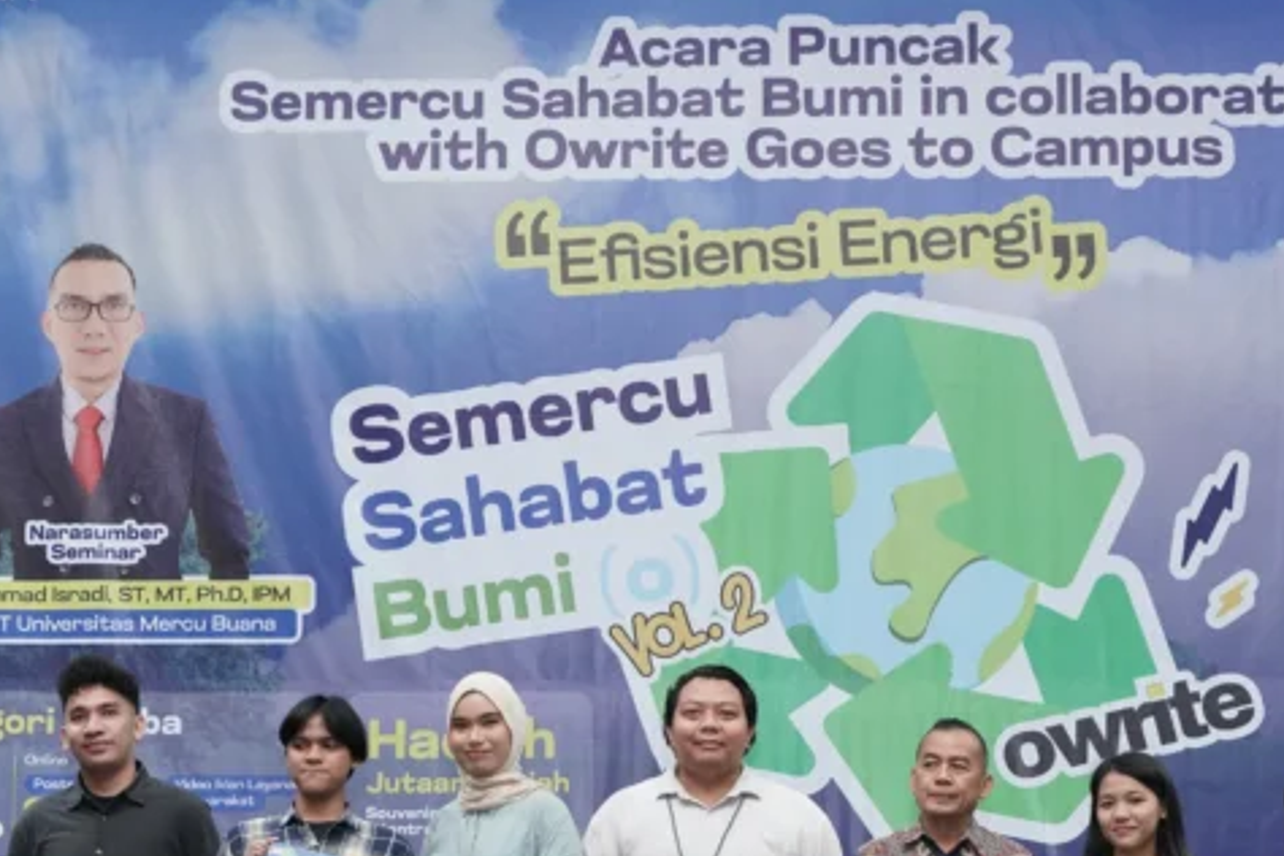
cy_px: 677
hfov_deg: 26.0
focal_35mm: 78
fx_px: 2782
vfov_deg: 17.4
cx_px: 693
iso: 5000
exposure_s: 1/100
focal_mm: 43
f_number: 6.3
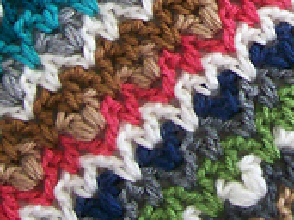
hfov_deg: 14.7
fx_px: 1112
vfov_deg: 10.8
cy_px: -136
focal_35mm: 131
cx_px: 335
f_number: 2.8
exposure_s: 1/32
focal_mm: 5.8
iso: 110
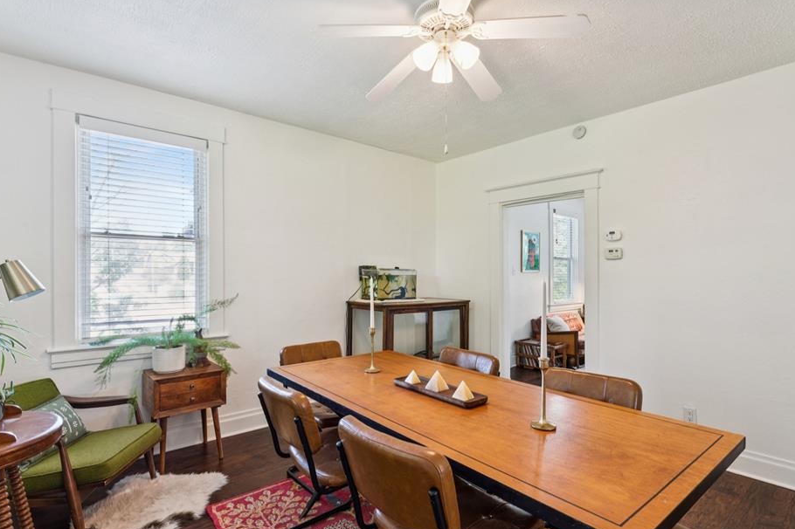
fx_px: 402
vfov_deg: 66.6
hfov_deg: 89.3
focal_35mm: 18
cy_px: 287
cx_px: 399
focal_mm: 16.2
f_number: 13
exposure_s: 1/2.5
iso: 200
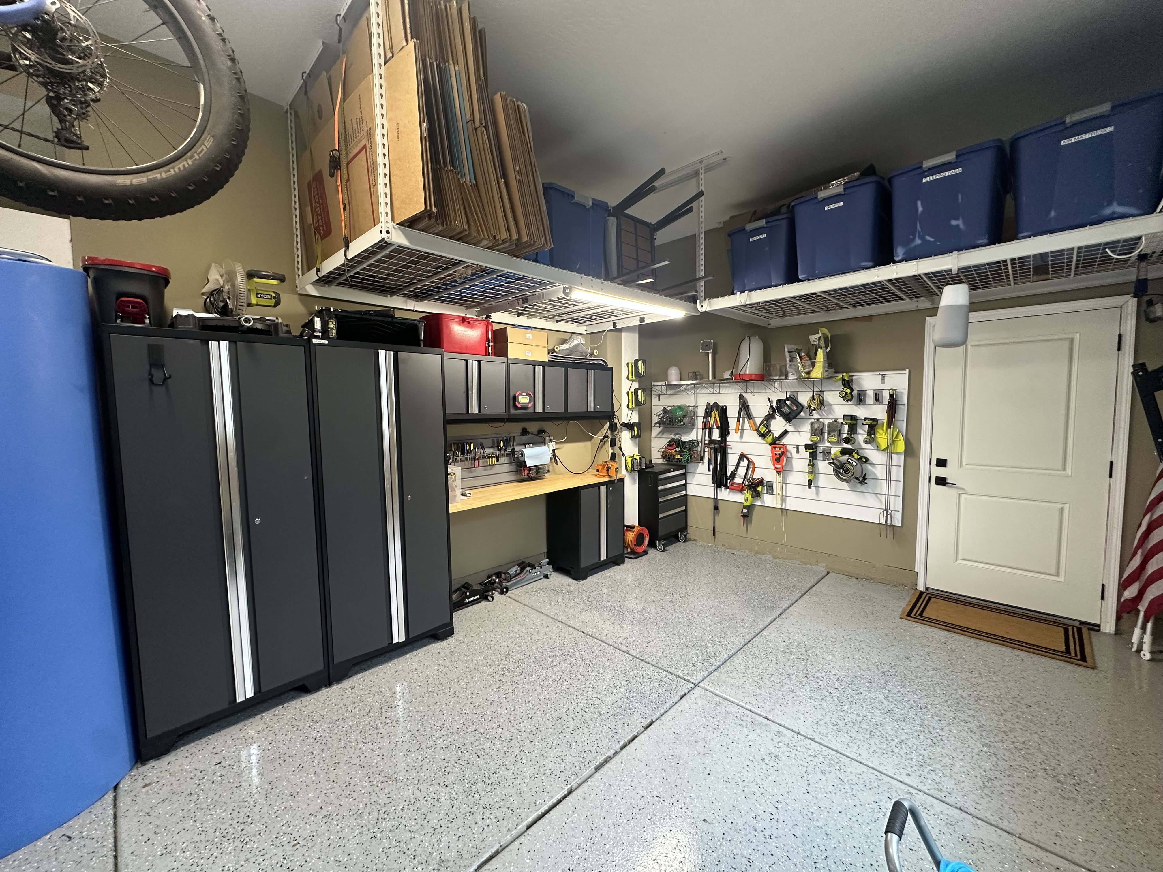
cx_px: 582
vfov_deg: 85.7
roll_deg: +0.8
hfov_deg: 102.1
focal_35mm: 14
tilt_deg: -4.5
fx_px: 470
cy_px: 436
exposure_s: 1/60
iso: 200
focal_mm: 2.22
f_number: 2.2
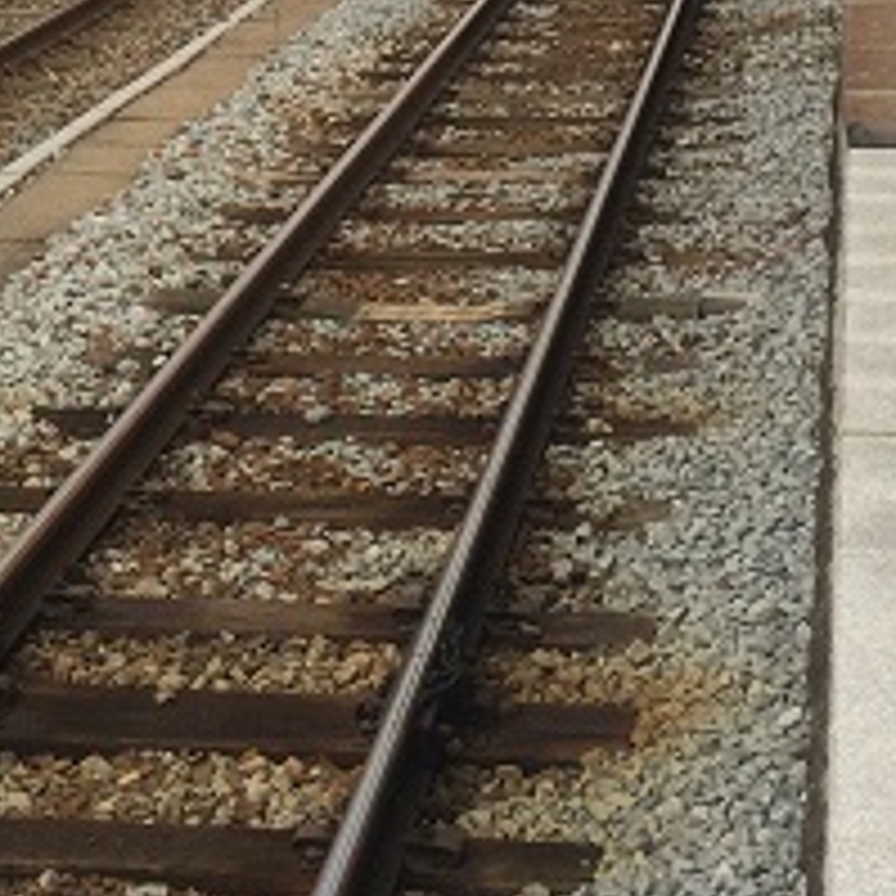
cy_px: -245
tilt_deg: -3.8
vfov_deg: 18.1
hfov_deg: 19.3
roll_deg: +1.9
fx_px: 2636
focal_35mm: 90
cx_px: 360
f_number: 2.2
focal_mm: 4.15
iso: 32
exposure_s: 1/366
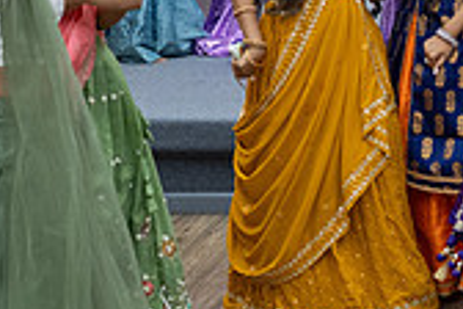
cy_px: 175
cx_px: 587
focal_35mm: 95
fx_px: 1222
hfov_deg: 19.9
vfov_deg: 14.4
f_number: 4.5
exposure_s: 1/160
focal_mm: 27
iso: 1000
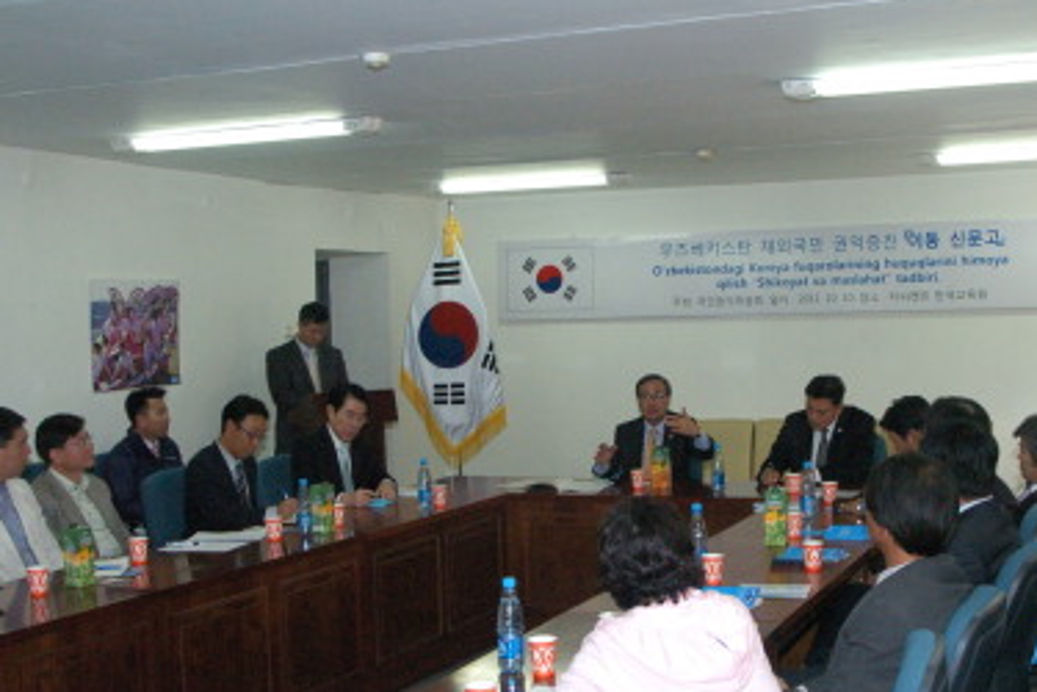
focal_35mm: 48
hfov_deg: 41.0
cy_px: 404
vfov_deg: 28.0
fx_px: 1383
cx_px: 603
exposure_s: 1/180
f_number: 6.7
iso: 1600
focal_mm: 24
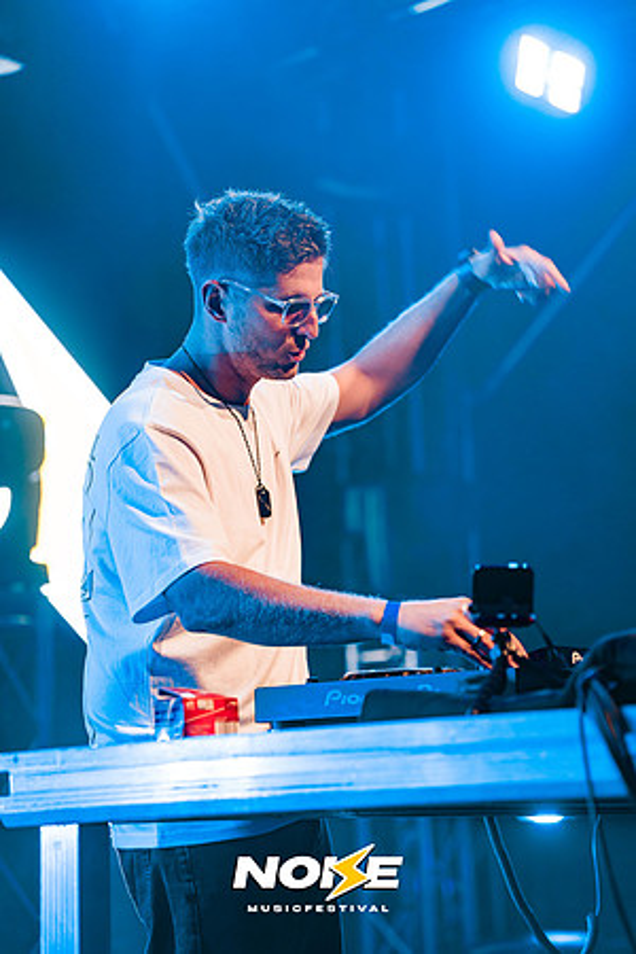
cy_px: 477
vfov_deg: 21.7
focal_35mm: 94
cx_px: 318
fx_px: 2491
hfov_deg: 14.6
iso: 500
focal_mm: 94
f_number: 2.8
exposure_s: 1/160
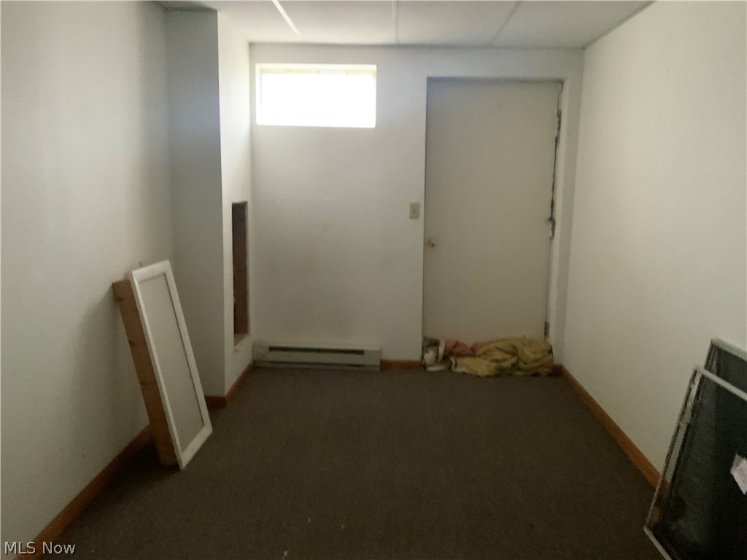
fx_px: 626
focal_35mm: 29
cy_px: 280
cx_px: 374
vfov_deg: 48.2
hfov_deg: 61.7
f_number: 1.8
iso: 500
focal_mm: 3
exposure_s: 1/30
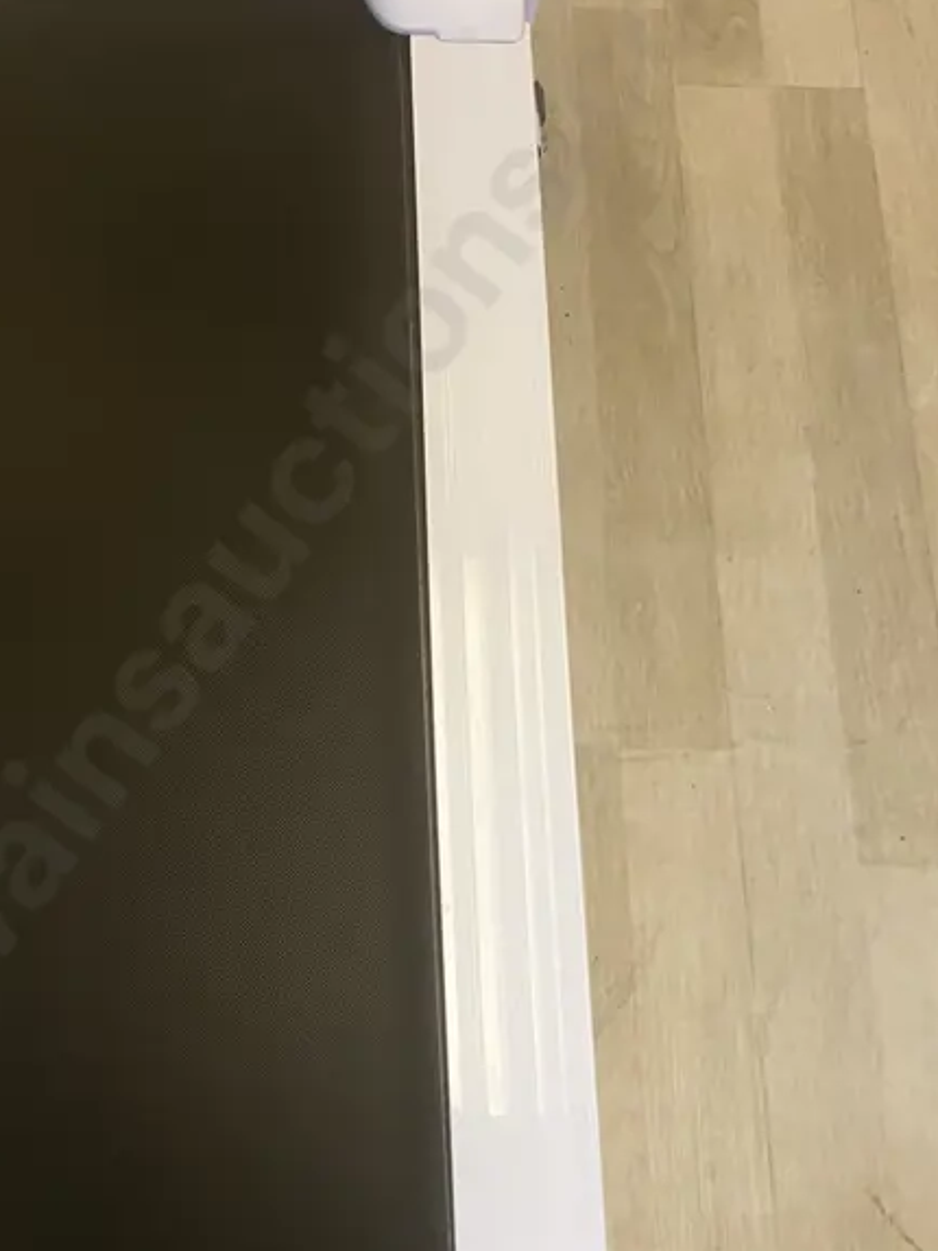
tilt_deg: -65.8
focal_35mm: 50
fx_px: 1806
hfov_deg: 28.3
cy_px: 712
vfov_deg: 38.1
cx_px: 137
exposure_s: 1/50
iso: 200
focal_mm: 3.99
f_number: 1.8
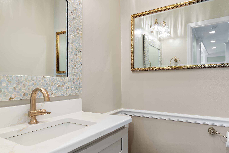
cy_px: 82
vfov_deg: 53.1
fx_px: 153
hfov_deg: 73.7
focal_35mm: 24
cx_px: 119
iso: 100
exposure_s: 1/5
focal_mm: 13
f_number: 4.8
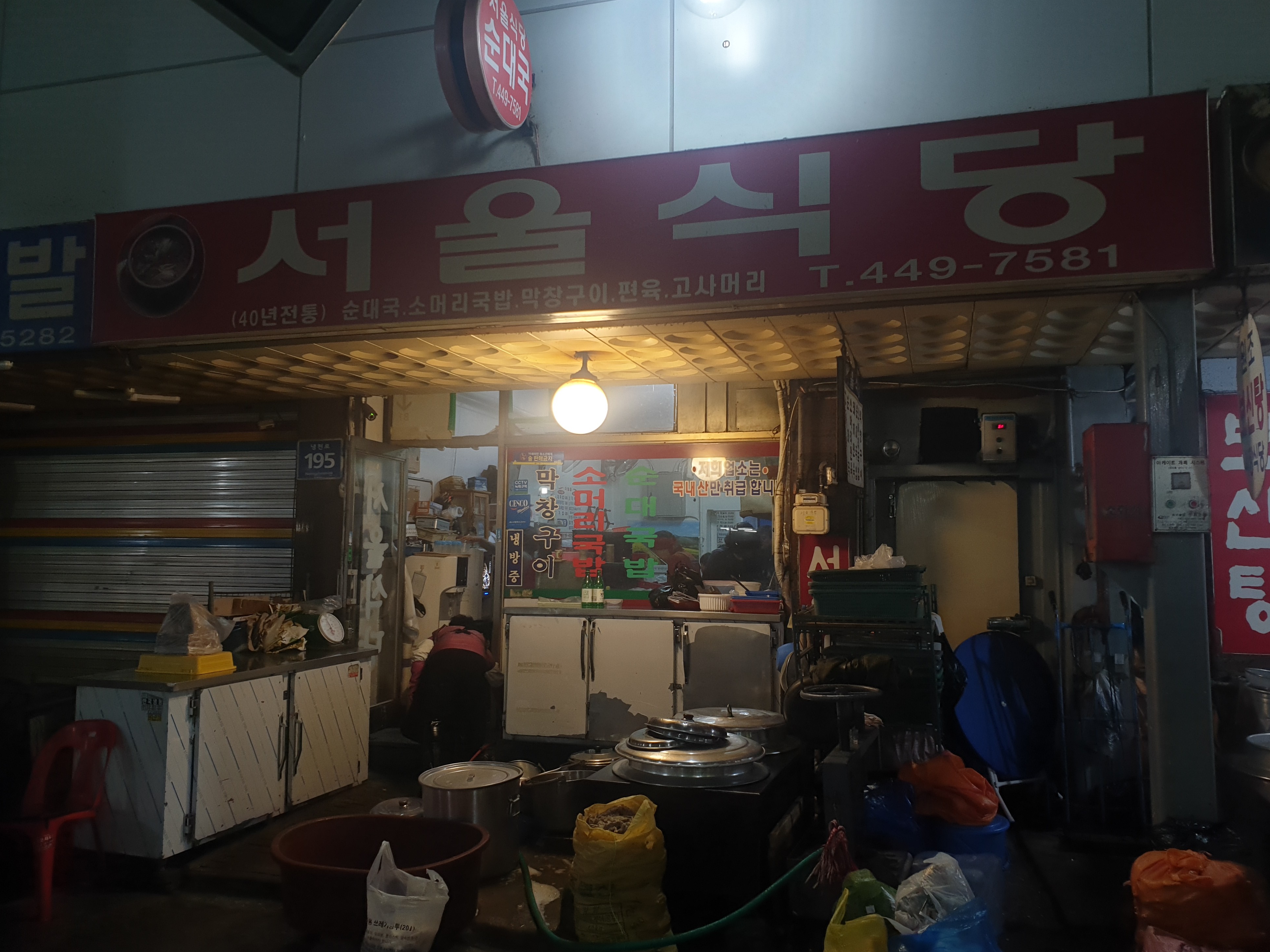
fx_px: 991
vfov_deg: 51.4
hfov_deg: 65.3
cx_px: 636
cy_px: 476
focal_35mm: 27
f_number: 2.4
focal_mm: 4.3
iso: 100
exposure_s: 1/60
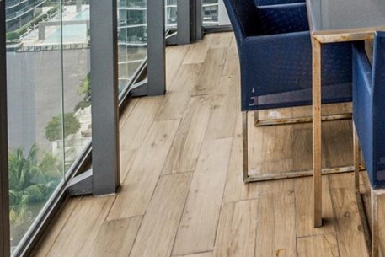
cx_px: 423
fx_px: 556
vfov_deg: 21.3
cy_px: -145
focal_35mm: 52
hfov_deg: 33.3
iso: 200
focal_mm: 14
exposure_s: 1/320
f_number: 9
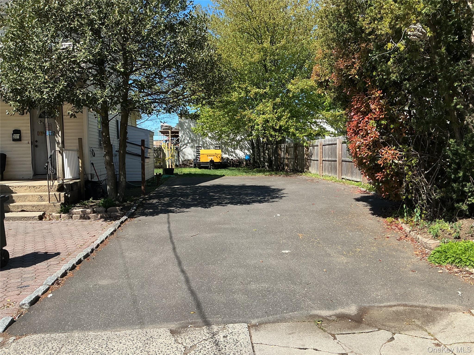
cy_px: 178
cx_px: 237
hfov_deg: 61.7
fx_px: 397
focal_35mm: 29
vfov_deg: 48.2
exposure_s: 1/997
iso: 25
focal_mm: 3
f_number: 1.8
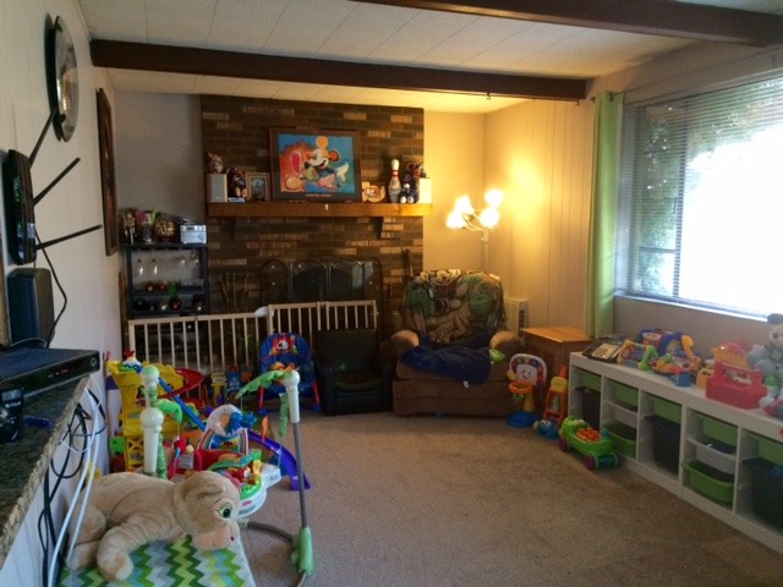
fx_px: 656
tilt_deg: -6.9
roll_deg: +0.4
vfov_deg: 48.2
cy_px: 294
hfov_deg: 61.7
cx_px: 392
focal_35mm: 29
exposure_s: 1/30
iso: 250
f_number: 2.2
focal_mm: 4.15
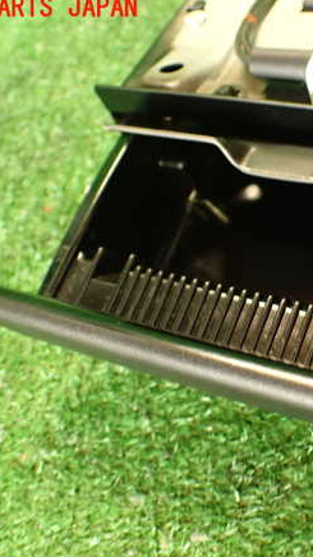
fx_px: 664
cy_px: 280
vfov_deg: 45.5
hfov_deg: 25.6
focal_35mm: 45
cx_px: 289
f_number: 2.3
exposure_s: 1/30
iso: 500
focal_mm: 5.4
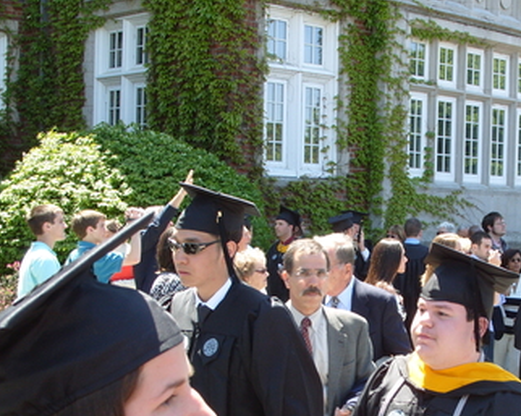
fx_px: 1048
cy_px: 324
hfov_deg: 27.7
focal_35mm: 68
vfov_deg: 22.2
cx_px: 371
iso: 80
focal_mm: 7.8
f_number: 4.1
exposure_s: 1/180
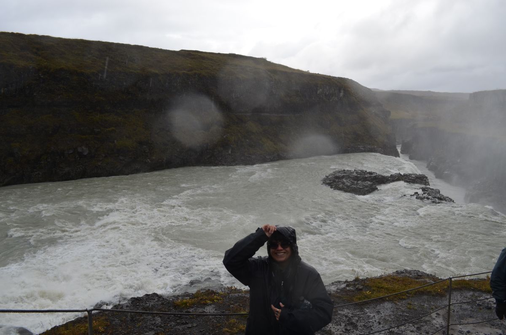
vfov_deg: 47.7
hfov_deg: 67.5
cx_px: 253
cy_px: 168
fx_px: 379
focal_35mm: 27
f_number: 7.1
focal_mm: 18
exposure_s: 1/200
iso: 200
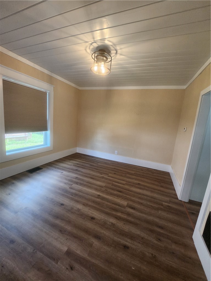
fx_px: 106
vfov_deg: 106.2
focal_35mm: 13
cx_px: 106
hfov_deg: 89.9
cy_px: 140
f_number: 2.2
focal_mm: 1.7
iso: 160
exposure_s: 1/60
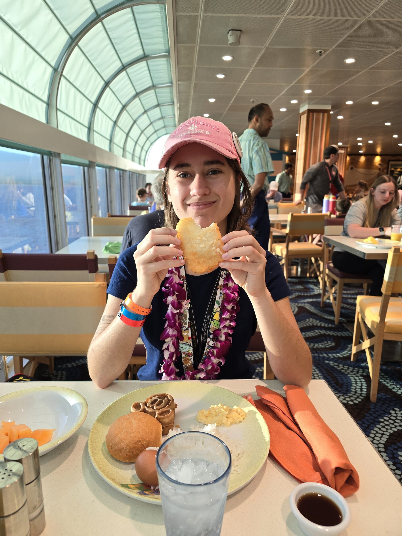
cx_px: 201
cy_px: 268
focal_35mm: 23
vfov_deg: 73.9
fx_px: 356
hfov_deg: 58.9
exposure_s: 1/120
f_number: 1.7
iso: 100
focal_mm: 6.3
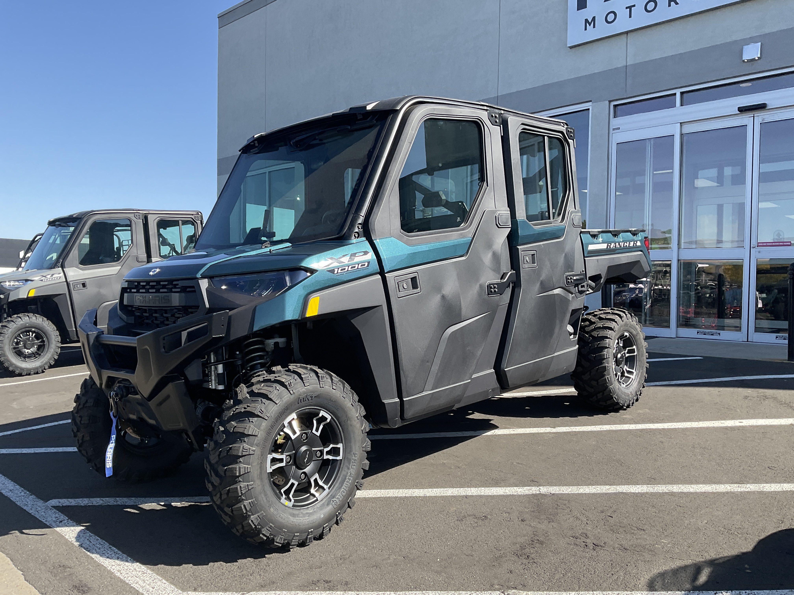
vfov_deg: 48.2
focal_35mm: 29
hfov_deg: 61.7
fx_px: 665
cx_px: 397
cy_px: 298
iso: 16
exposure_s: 1/709
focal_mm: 3
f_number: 1.8
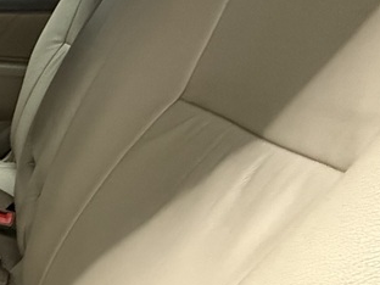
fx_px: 505
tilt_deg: -15.4
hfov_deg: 26.1
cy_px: 135
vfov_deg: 31.5
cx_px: -227
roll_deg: -1.7
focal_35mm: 46
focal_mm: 2.22
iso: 1000
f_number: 2.2
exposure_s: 1/33
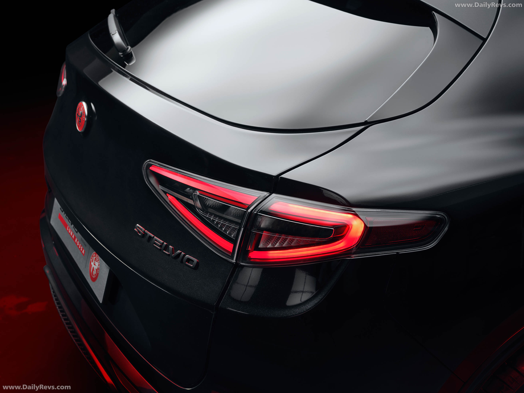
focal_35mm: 51
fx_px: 772
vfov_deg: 28.6
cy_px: 196
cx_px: 262
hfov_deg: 37.5
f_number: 8
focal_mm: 64
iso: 160
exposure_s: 1/4
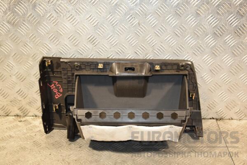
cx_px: 124
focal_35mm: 52
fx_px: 360
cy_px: 82
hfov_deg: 37.9
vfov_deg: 25.8
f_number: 5
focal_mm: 35
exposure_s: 1/125
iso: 800
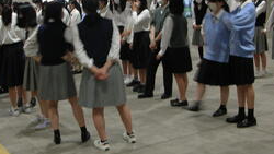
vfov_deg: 19.7
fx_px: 443
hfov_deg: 34.3
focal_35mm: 61
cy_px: 46
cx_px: 123
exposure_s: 1/6.6
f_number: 2.8
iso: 50
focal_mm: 5.8
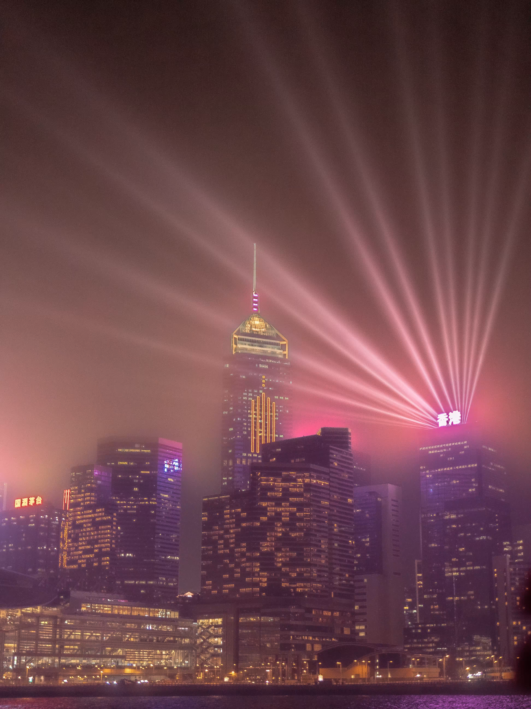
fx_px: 1043
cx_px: 266
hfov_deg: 28.6
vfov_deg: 37.5
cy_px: 354
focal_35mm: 51
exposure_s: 1/60
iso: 500
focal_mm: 25
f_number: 1.4
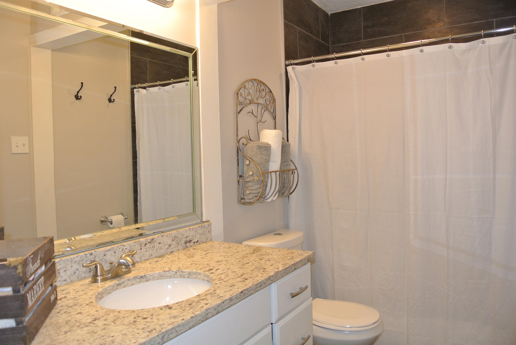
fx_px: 387
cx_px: 258
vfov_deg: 48.0
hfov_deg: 67.3
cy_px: 172
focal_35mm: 27
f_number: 3.5
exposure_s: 1/60
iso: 320
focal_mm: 10
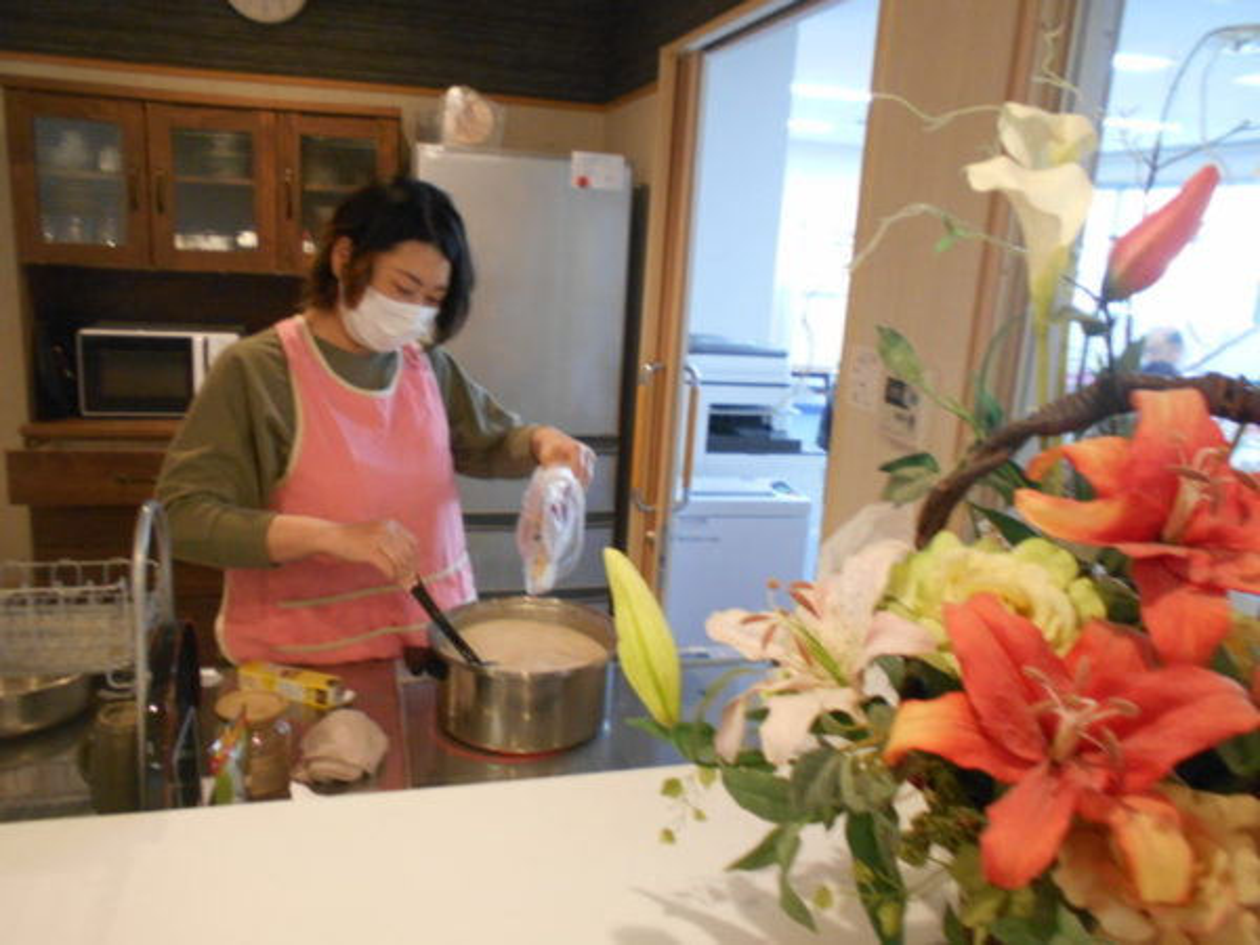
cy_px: 472
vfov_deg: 53.1
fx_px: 946
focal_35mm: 26
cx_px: 630
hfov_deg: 67.3
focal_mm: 4.6
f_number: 3.2
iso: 400
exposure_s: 1/30
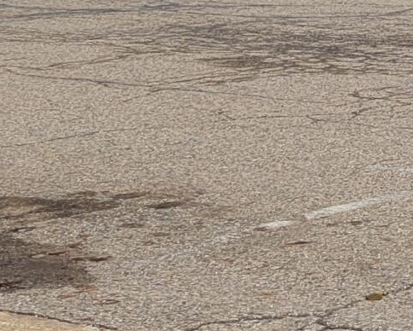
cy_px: -263
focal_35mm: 157
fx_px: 1919
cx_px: 966
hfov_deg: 10.6
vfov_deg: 9.4
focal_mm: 5.4
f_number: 1.8
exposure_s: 1/3967
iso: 40
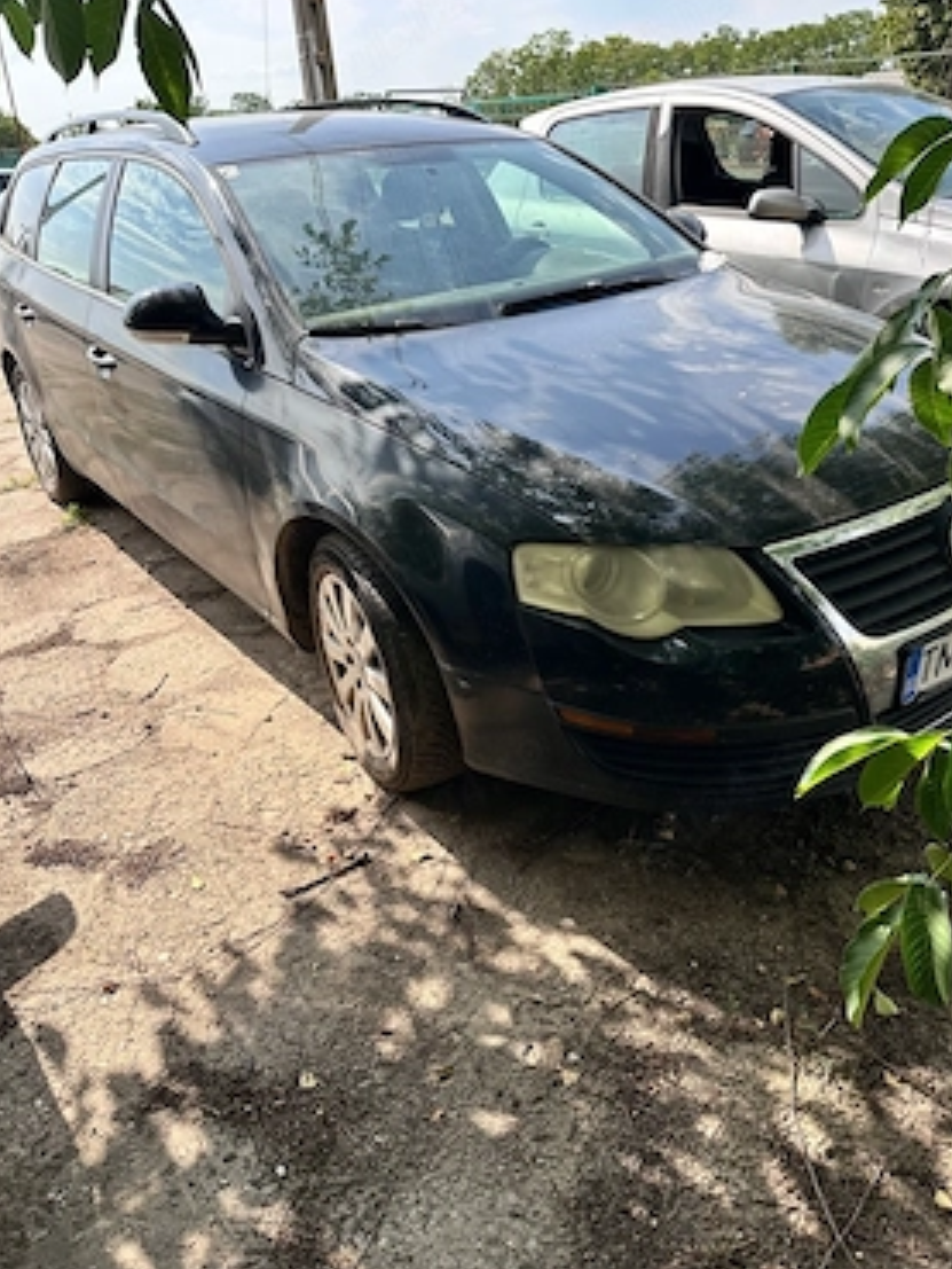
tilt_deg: -26.5
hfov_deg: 53.1
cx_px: 502
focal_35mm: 26
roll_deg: +3.1
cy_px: 592
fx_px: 953
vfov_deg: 67.2
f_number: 1.78
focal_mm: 6.86
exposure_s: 1/2070
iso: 80
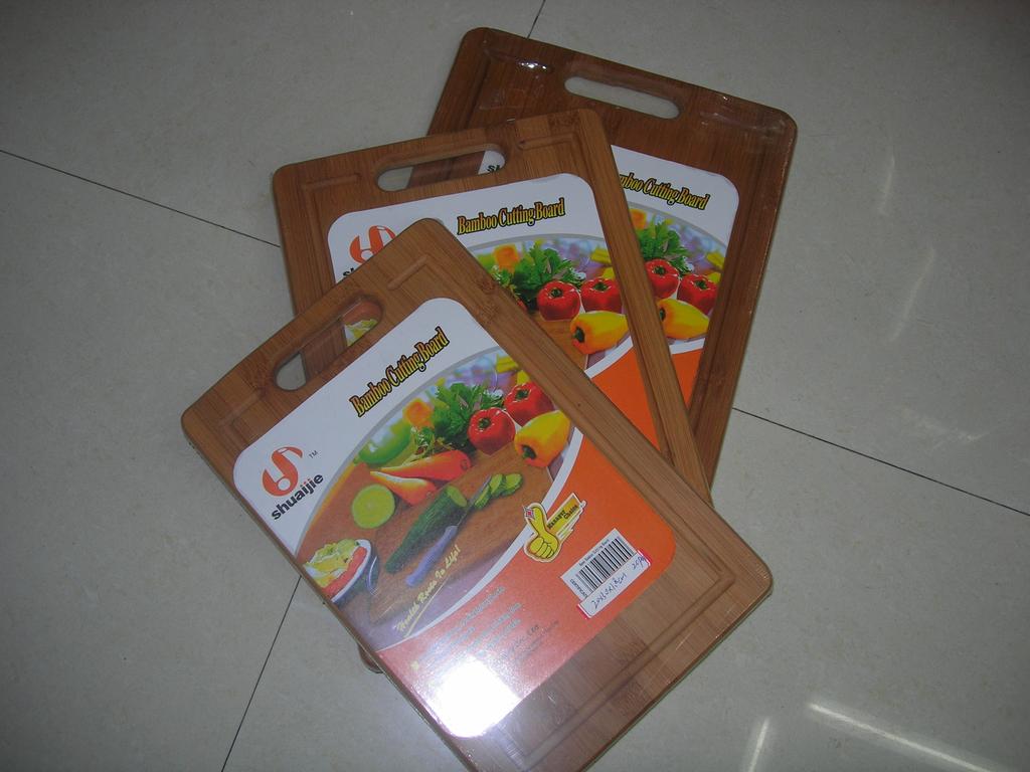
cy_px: 386
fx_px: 1131
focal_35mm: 38
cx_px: 515
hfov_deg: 49.0
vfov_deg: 37.7
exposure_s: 1/60.1
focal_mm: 7.8
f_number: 2.8
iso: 64
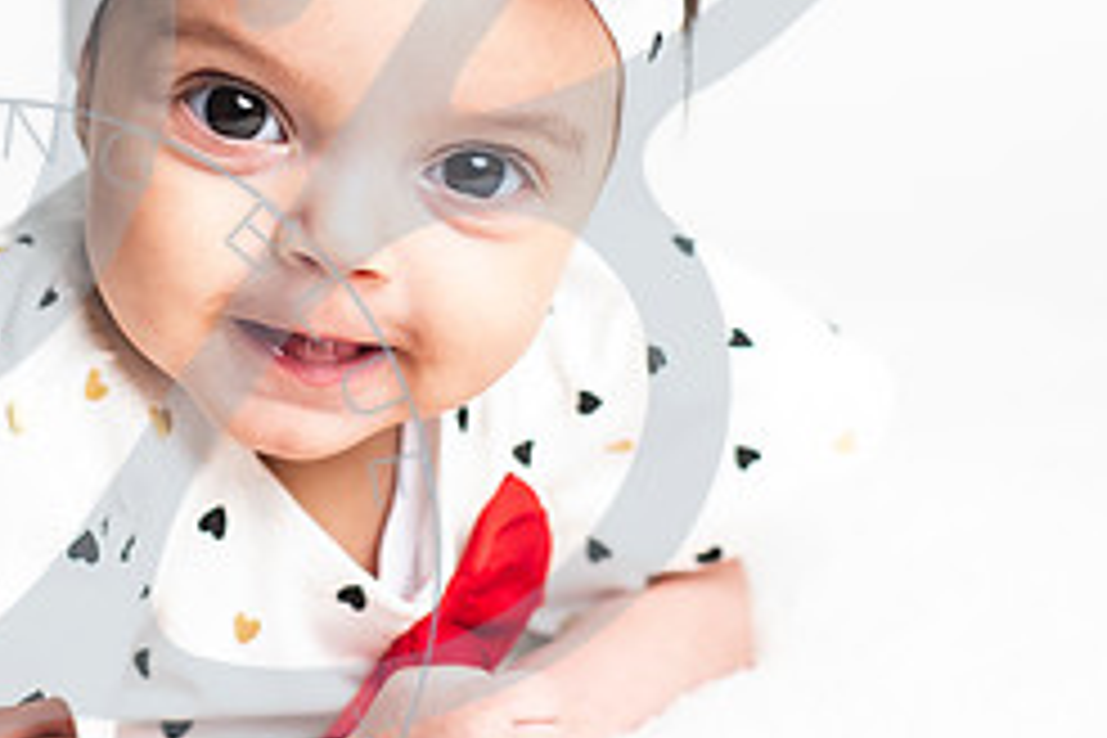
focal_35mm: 118
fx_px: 3628
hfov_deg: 17.2
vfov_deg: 11.6
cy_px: 182
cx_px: 202
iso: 64
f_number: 2.8
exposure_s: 1/200
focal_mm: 50
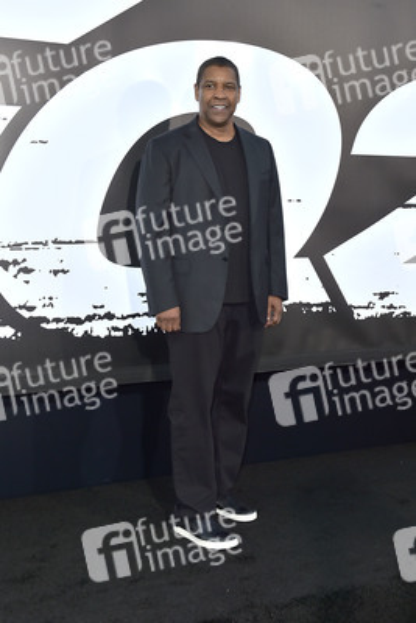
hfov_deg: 35.1
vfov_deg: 50.7
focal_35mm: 38
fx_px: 658
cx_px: 208
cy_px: 312
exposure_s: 1/200
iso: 250
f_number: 6.3
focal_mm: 38
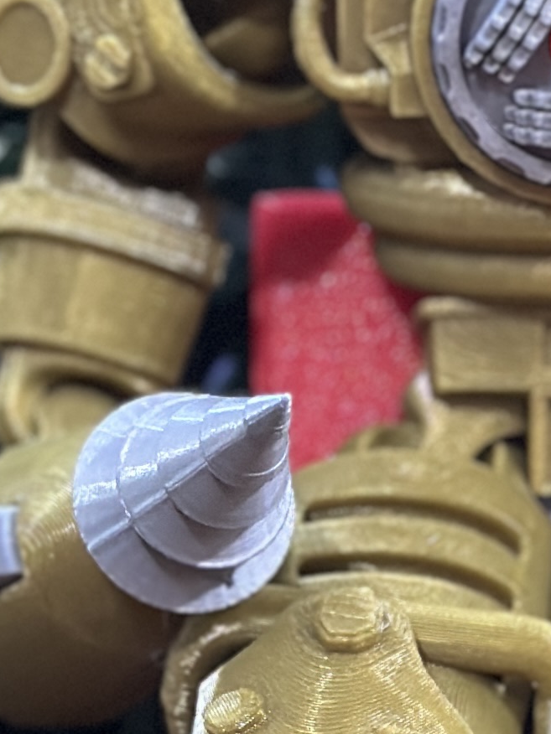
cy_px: 225
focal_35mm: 221
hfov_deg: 6.7
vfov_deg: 8.9
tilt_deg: -0.7
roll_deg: -0.6
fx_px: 4690
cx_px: 577
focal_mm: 6.86
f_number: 1.78
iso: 500
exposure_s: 1/33
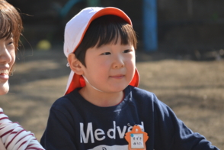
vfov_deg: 3.4
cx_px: 88
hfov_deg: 5.1
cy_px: 52
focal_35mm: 408
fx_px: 2538
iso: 400
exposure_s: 1/500
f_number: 5.6
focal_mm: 200
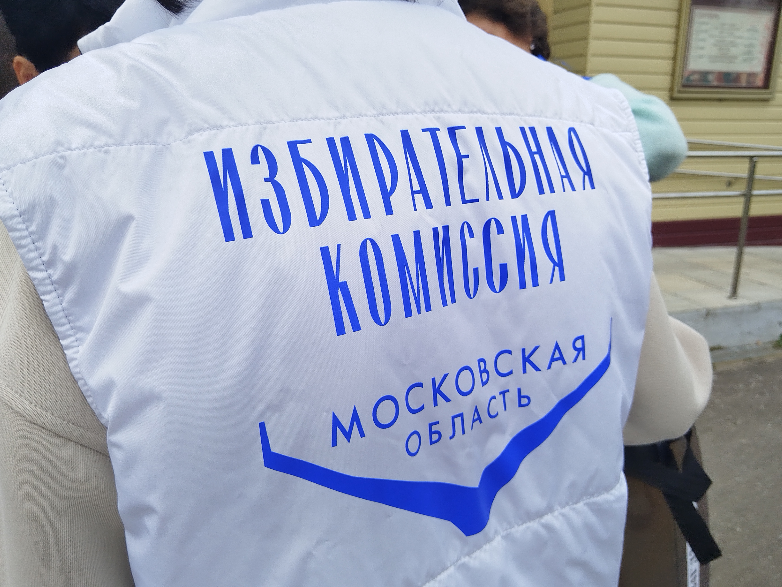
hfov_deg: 67.3
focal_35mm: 26
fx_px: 587
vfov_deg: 53.1
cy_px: 294
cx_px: 391
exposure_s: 1/169
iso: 100
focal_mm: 4.95
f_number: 1.9
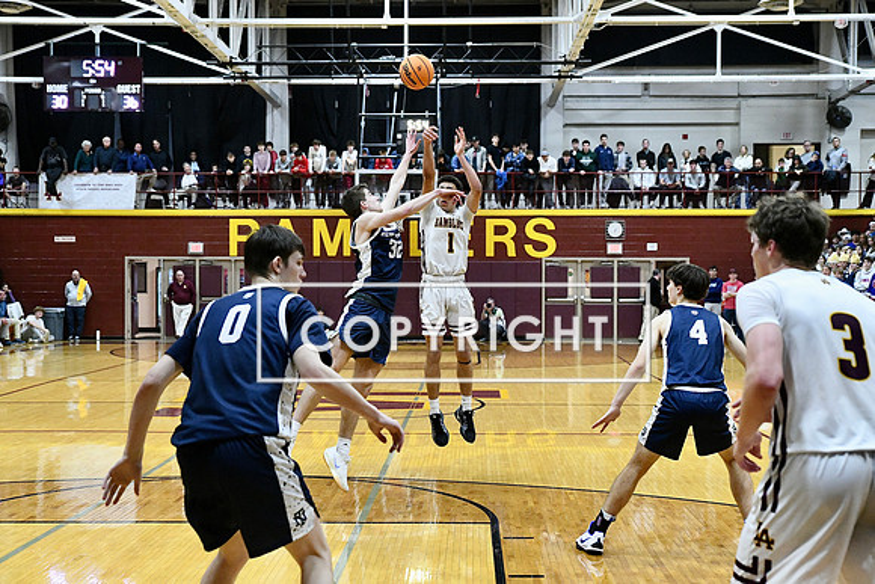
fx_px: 1216
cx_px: 438
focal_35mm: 50
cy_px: 292
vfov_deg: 27.0
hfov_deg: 39.6
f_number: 3.2
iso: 10000
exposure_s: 1/1000
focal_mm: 50
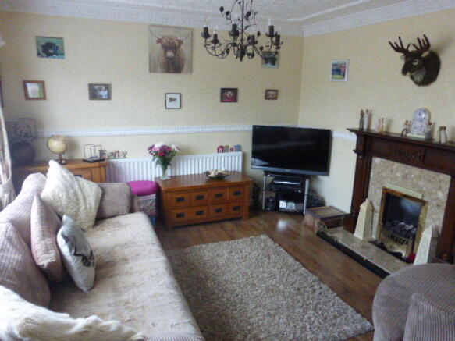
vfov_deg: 54.9
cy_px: 170
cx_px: 228
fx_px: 329
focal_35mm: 25
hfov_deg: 69.4
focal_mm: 4.3
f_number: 3.3
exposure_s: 1/250
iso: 1250
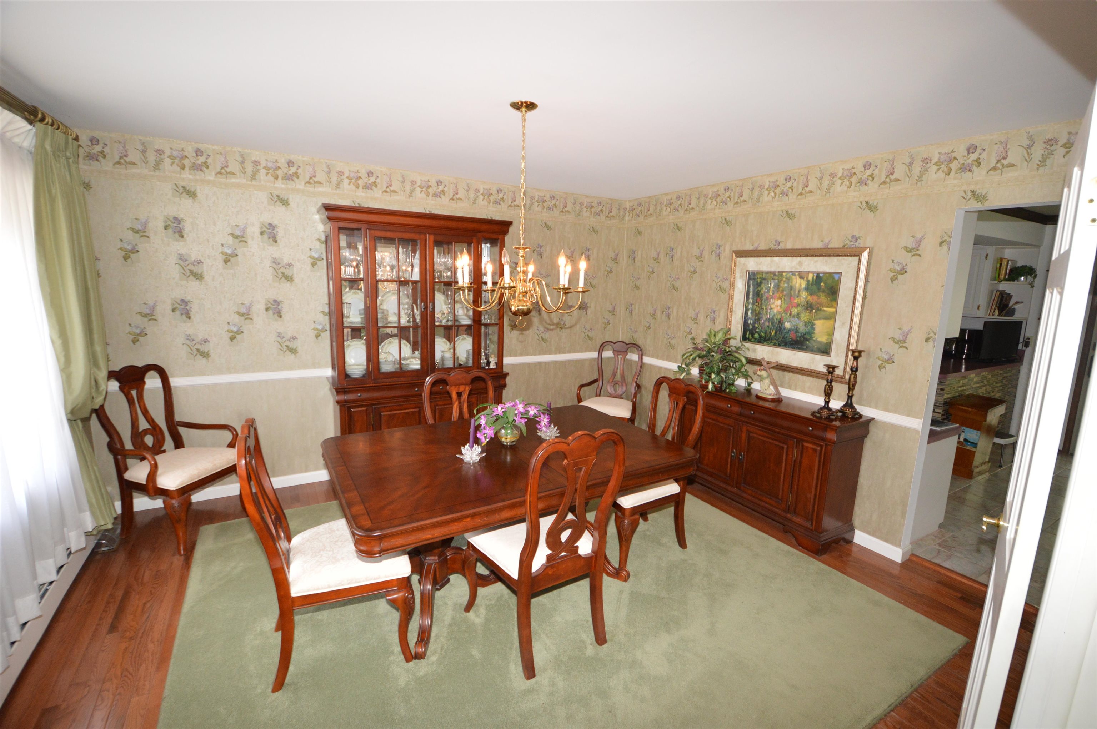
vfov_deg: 77.2
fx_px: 457
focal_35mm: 15
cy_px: 364
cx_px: 548
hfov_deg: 100.4
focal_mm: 10
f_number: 3.5
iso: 1100
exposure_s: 1/60
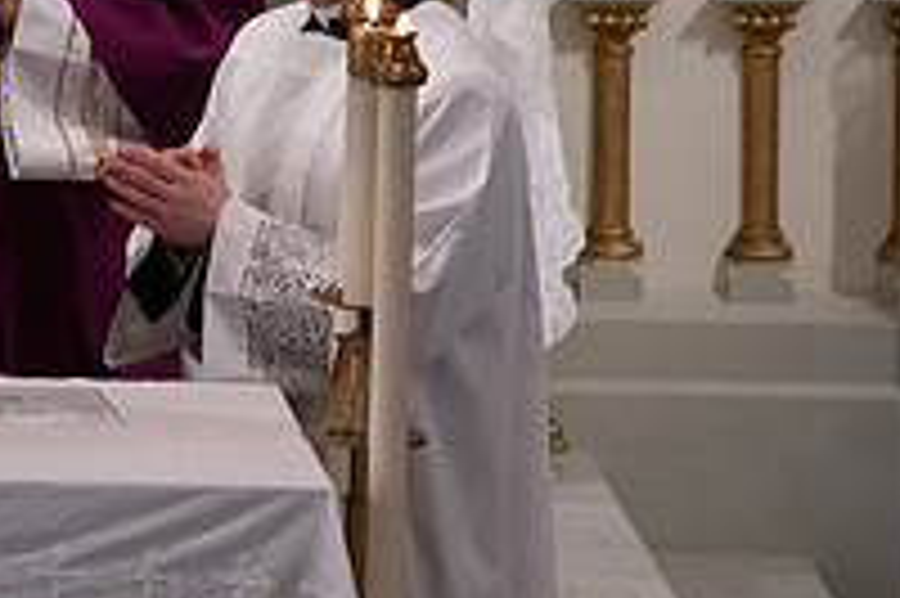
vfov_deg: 1.6
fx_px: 21757
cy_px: -61
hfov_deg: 2.4
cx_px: -256
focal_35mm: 871
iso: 4000
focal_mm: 300
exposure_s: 1/100
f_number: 9
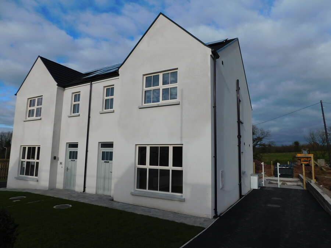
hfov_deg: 73.9
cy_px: 124
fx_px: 220
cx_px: 166
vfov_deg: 58.9
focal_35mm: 23
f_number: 6
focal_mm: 4
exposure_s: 1/500
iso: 125
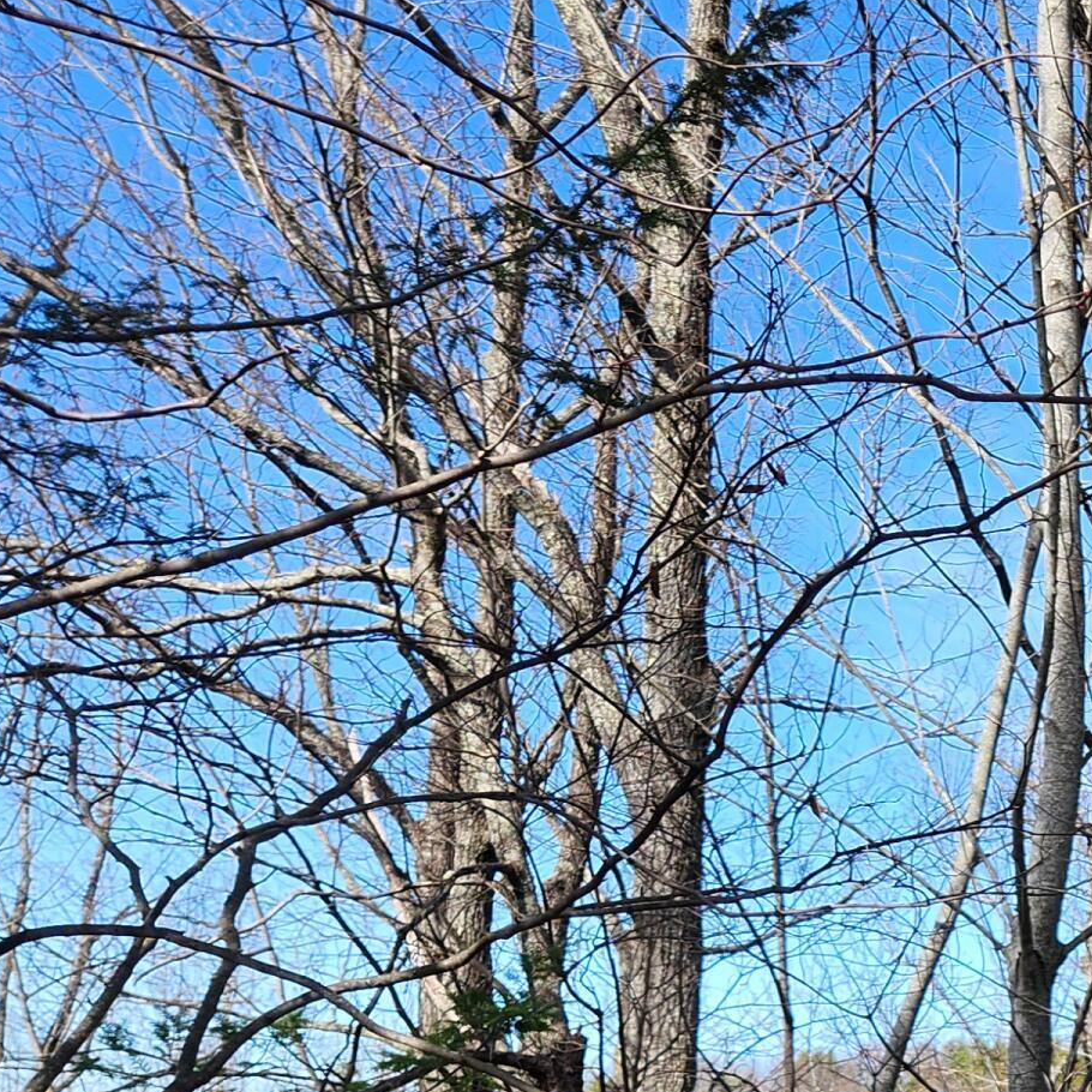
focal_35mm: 67
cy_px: 1116
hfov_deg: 22.2
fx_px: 2391
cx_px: 1534
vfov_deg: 24.4
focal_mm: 5.4
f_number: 1.8
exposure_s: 1/619
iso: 20
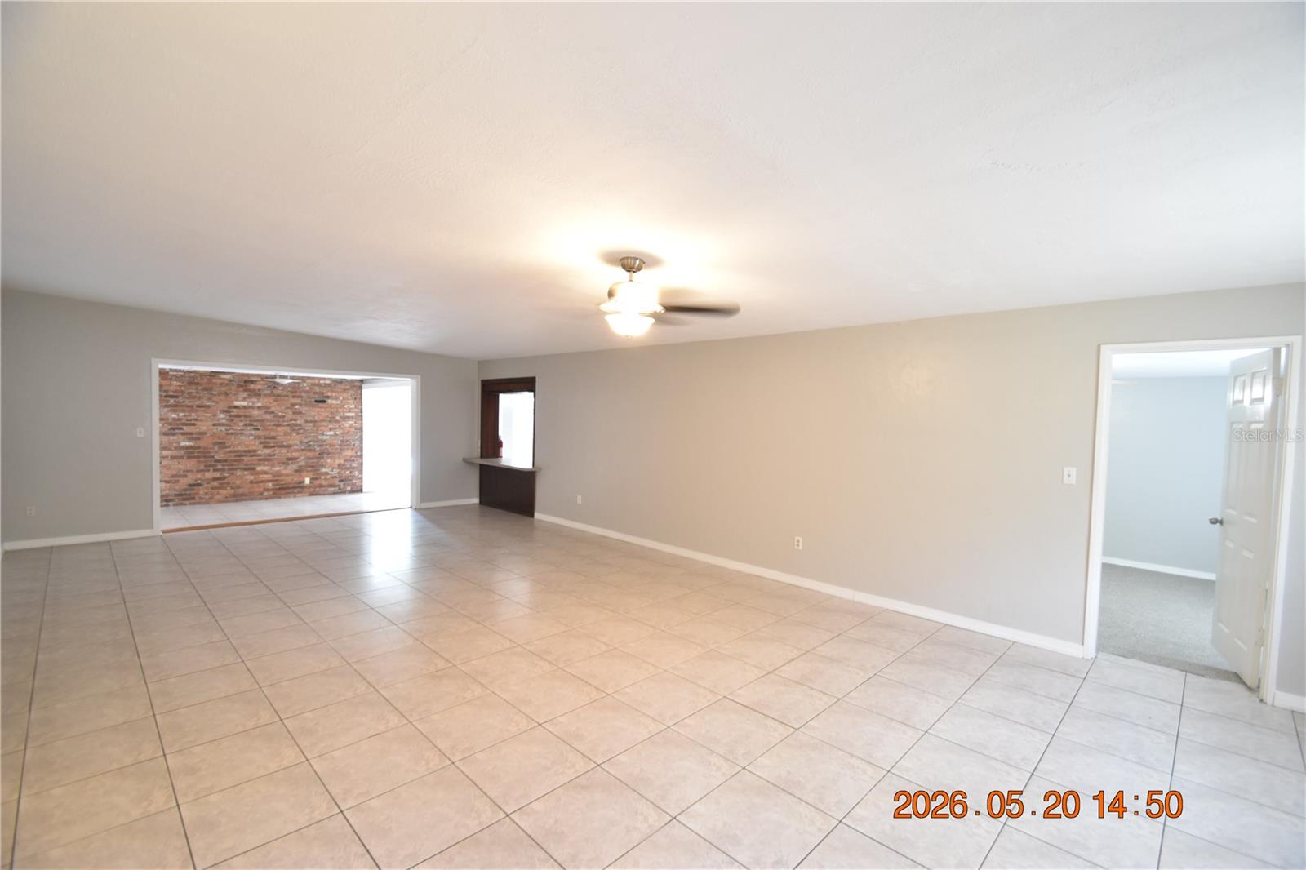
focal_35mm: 15
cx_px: 653
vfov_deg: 77.3
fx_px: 544
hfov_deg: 100.4
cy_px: 435
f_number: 3.5
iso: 800
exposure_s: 1/20
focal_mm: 10
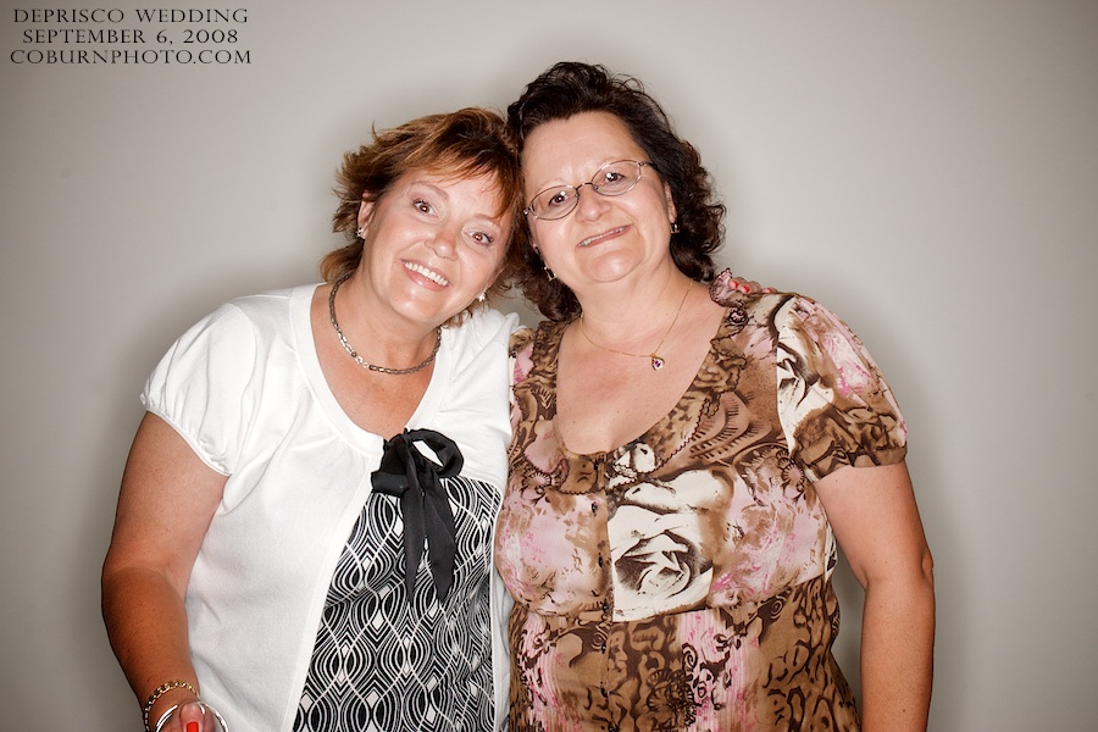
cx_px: 549
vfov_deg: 28.9
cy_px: 366
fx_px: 1418
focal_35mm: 46
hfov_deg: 42.3
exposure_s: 1/160
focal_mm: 31
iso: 200
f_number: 16
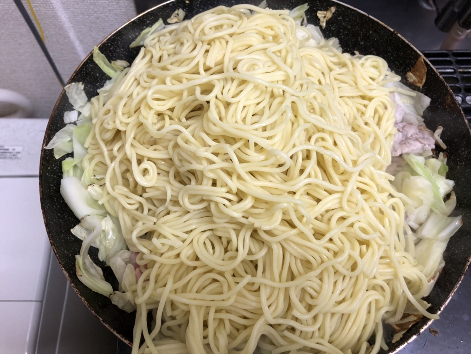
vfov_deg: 48.2
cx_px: 236
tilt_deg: -65.3
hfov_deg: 61.7
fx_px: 395
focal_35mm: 29
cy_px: 177
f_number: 1.8
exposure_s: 1/17
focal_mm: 3.99
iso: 40
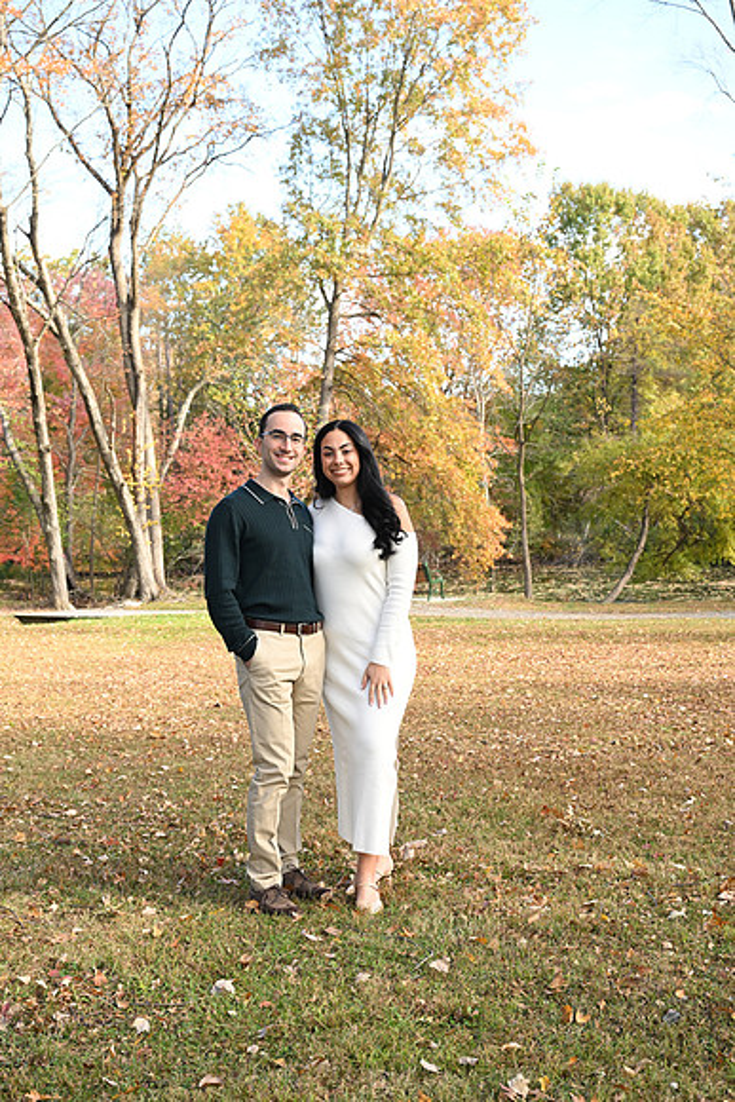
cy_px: 551
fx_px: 1408
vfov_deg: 42.7
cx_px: 368
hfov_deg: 29.3
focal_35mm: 46
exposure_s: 1/80
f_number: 6.3
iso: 200
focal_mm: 46
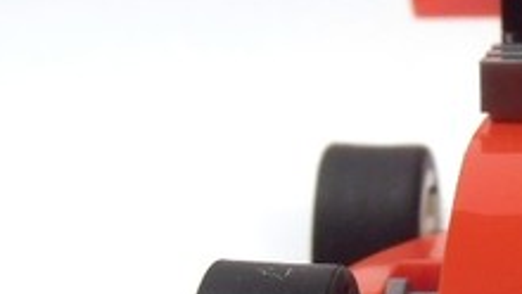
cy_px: 217
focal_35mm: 165
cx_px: 638
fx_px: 2285
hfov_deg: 12.7
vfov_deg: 7.4
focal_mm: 6.61
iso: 80
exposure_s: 1/50
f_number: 3.9
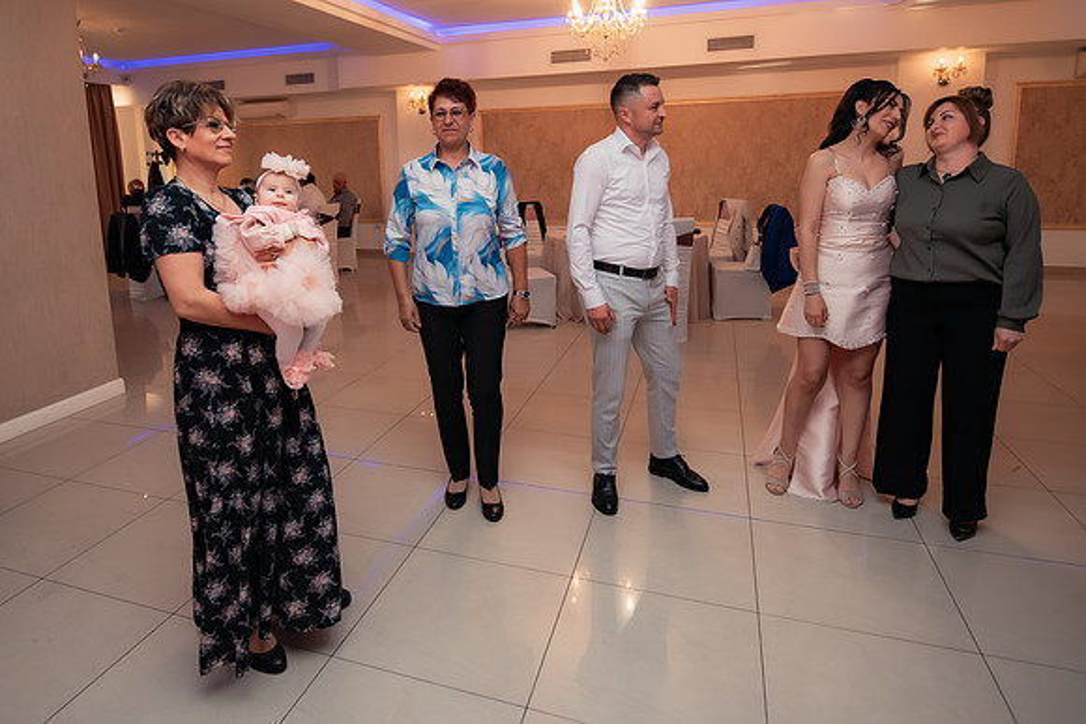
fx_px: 668
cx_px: 466
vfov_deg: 56.3
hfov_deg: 77.8
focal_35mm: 22
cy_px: 275
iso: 1600
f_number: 2.8
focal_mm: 17
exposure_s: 1/200
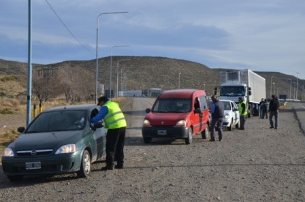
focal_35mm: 68
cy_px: 101
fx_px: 571
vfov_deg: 20.1
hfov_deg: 29.9
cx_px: 152
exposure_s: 1/250
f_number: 8
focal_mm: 45
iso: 100
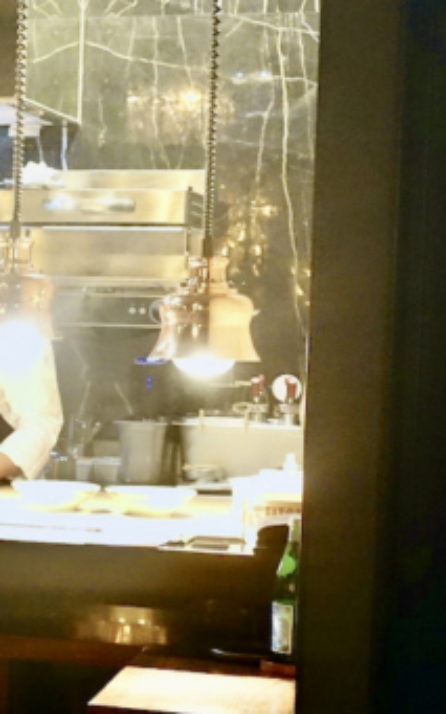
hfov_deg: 10.6
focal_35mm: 111
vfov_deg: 18.8
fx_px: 2160
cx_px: -500
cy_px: 399
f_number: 2.8
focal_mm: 13.34
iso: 800
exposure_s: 1/25
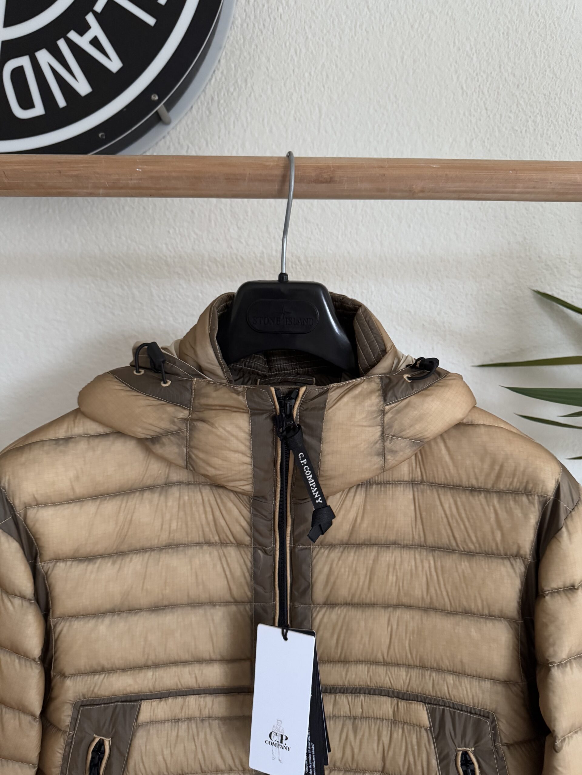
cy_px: 388
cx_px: 291
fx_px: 538
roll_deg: -1.2
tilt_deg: -5.4
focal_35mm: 24
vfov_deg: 71.6
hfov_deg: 56.8
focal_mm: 6.76
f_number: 1.78
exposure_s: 1/57
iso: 800
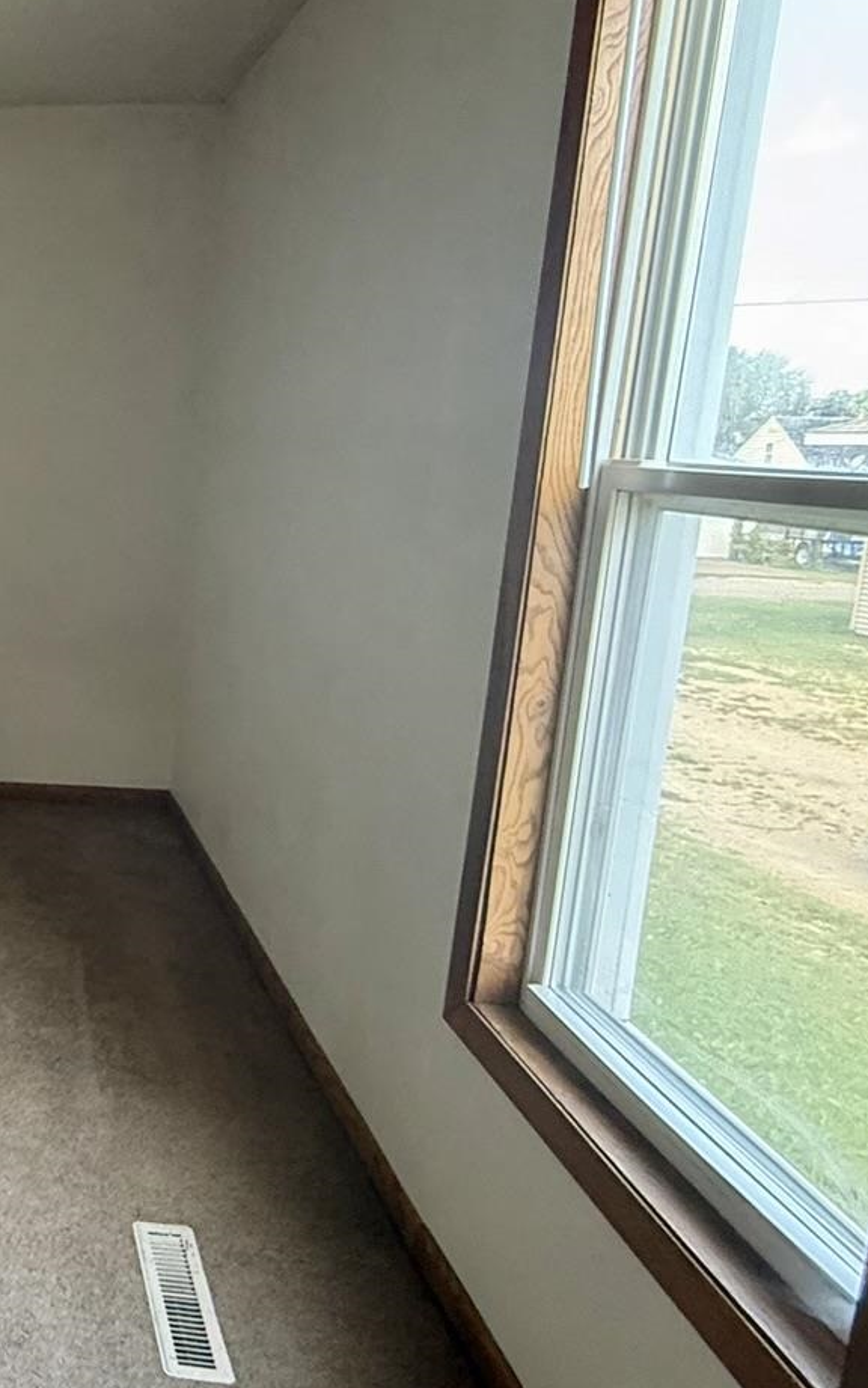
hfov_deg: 31.1
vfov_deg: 58.1
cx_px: -219
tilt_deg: -9.2
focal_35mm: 33
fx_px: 1248
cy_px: 644
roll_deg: -1.3
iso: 320
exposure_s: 1/78
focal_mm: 2.22
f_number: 2.2
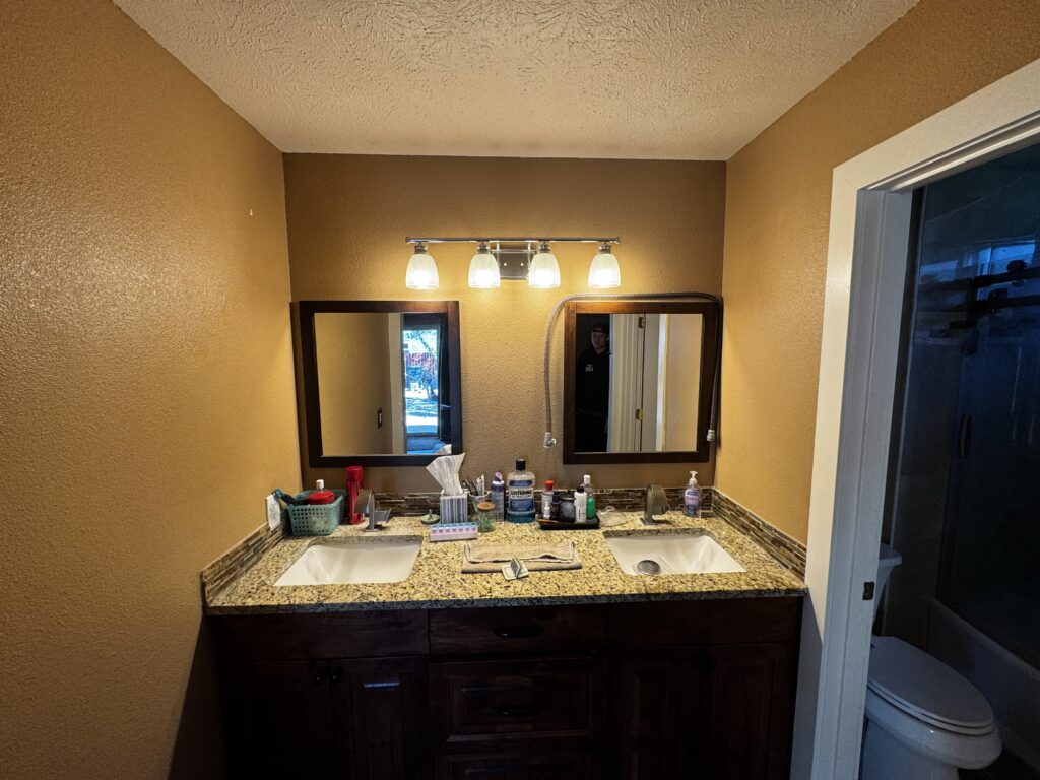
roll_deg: +0.3
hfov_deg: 102.1
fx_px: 421
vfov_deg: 85.7
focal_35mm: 14
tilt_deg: -6.5
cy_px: 390
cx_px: 520
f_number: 2.2
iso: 100
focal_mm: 2.22
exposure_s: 1/120
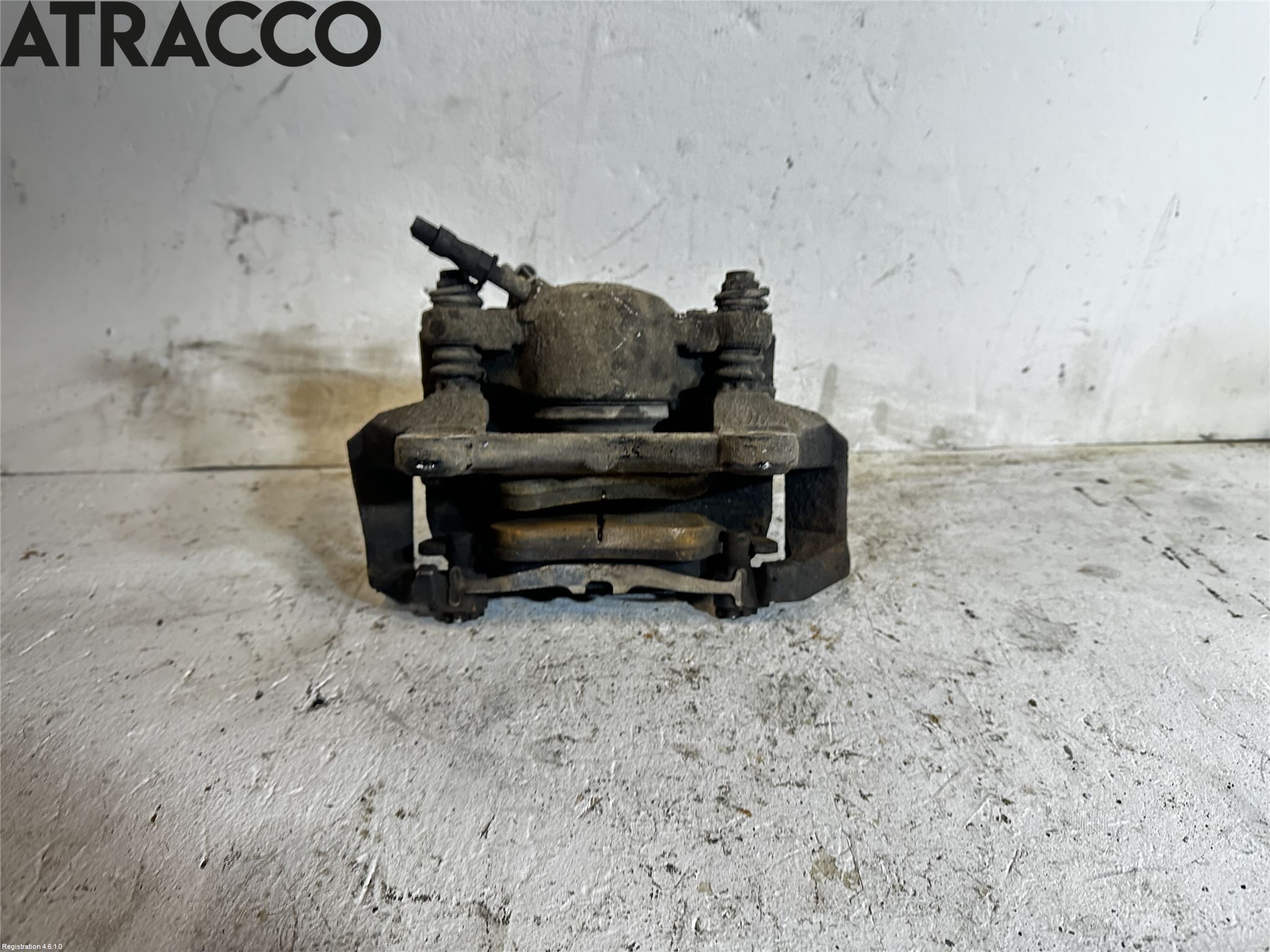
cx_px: 635
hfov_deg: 71.6
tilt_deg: -24.9
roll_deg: +0.2
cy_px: 476
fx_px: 881
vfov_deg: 56.8
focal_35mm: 24
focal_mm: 6.86
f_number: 1.78
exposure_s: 1/50
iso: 250
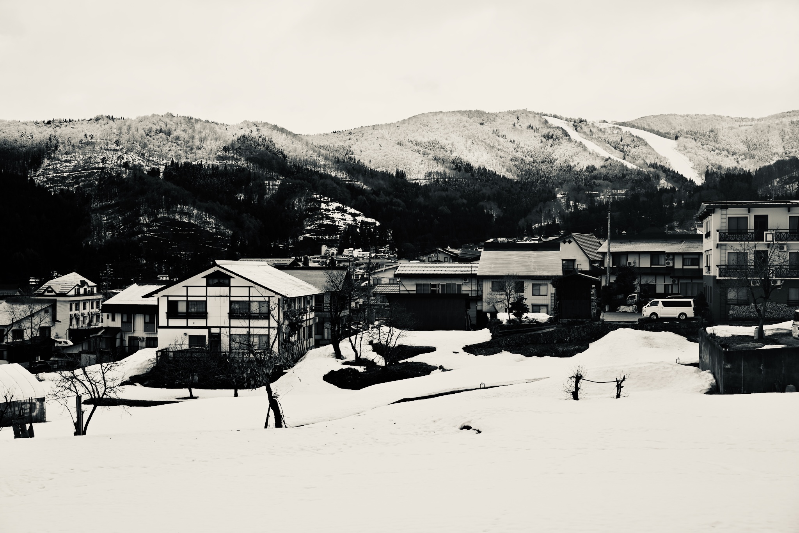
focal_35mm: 40
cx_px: 400
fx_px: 888
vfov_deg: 33.4
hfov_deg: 48.5
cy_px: 266
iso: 100
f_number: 6.3
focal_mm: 40
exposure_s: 1/320
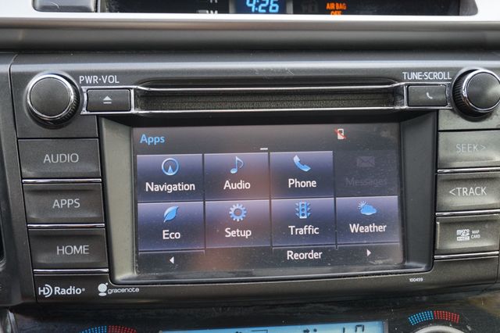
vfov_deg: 30.8
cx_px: 250
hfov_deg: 45.0
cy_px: 166
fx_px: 604
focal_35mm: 44
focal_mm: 29
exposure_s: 1/60
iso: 400
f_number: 4.5
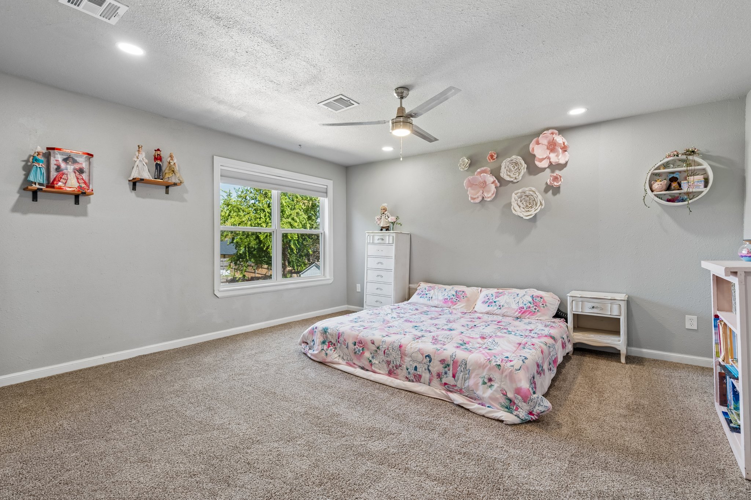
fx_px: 334
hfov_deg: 96.7
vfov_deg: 73.7
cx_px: 376
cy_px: 250
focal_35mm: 16
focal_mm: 16
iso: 200
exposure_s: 1/25
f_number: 8
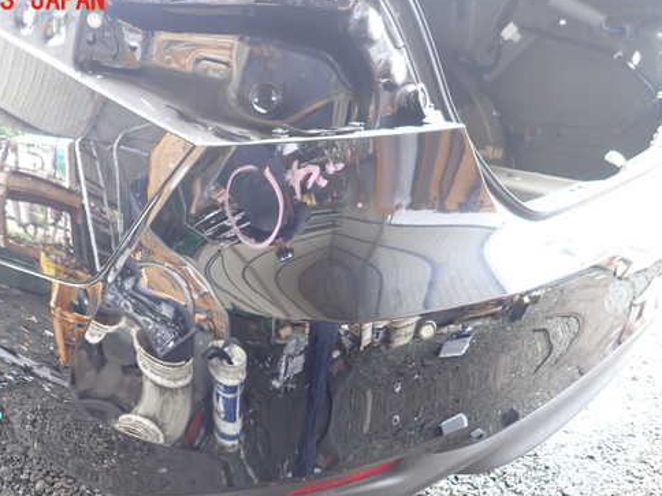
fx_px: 593
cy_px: 291
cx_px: 267
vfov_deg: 45.3
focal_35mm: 31
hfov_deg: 57.9
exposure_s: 1/40
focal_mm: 4.5
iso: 200
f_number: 2
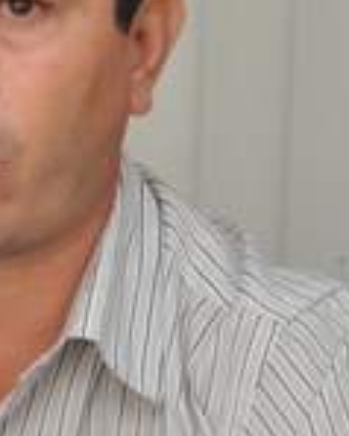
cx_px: -70
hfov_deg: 3.0
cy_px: 227
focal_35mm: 522
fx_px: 6747
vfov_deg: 3.7
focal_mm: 92
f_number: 7.1
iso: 1600
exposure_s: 1/50
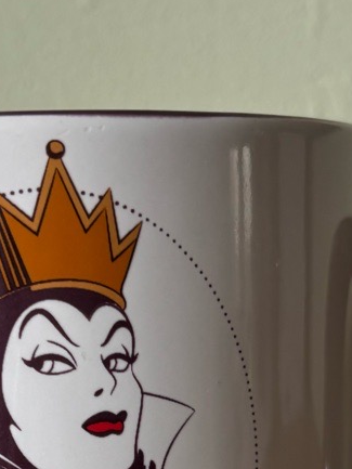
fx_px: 1301
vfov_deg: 19.8
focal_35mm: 96
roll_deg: +1.0
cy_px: 479
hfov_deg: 15.4
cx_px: 167
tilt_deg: -10.8
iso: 100
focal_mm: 5.96
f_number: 1.6
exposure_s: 1/121
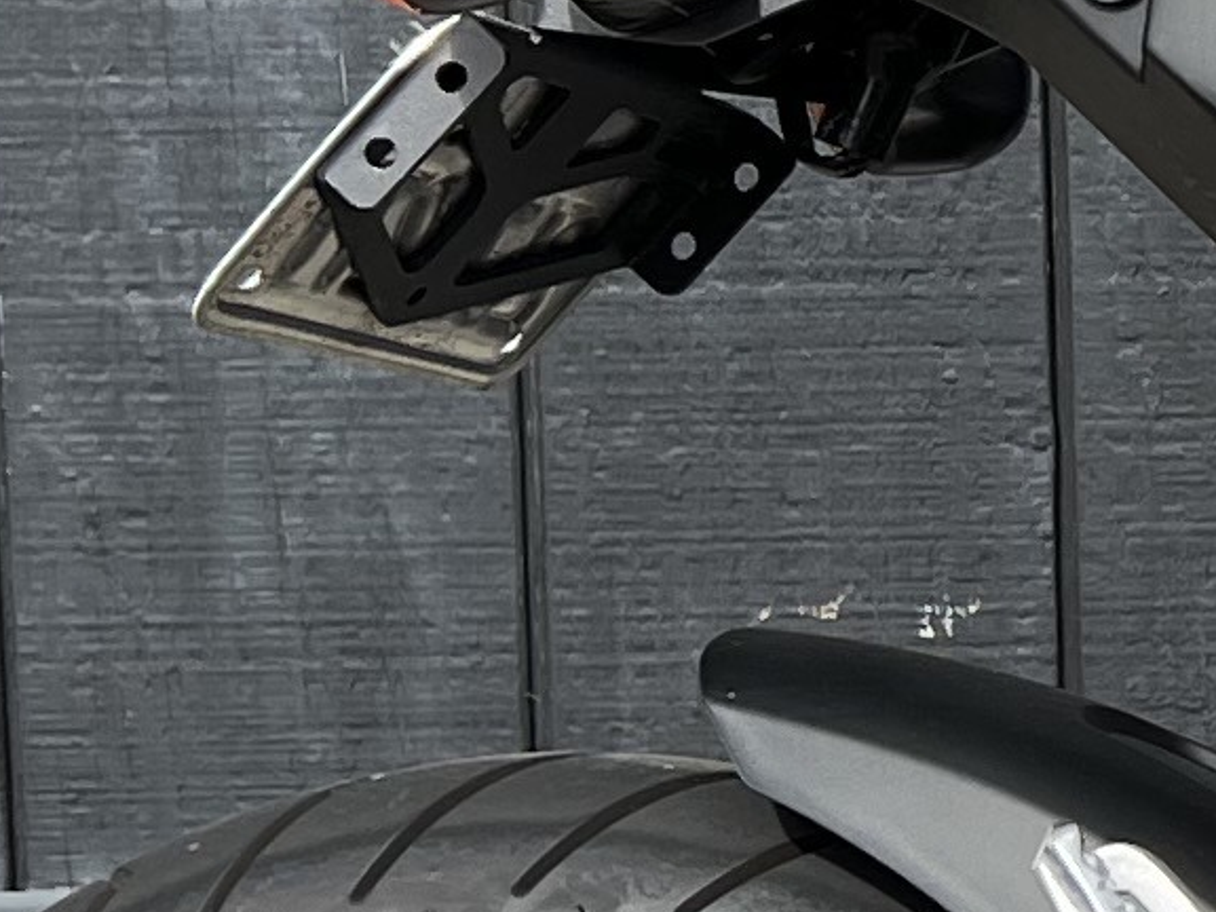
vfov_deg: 8.2
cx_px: 3112
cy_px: 538
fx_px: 6393
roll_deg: +1.4
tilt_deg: -5.4
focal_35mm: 182
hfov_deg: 9.4
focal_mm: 5.7
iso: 50
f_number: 1.5
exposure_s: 1/2123
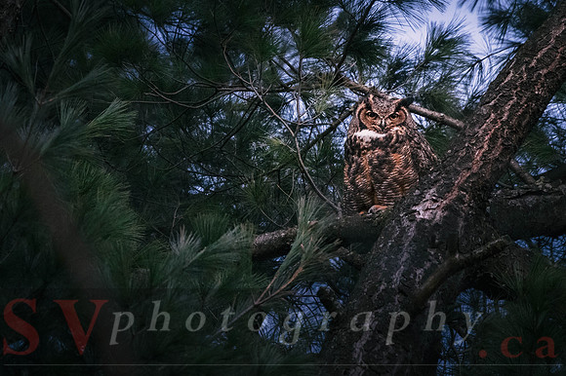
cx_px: 195
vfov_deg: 1.8
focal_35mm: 763
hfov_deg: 2.7
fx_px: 11991
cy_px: 145
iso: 3200
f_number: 5.6
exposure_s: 1/100
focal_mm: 380
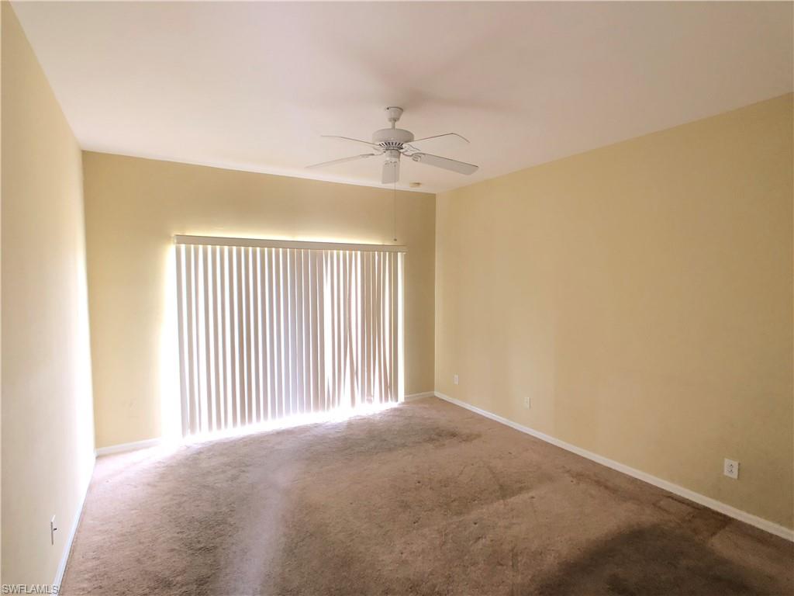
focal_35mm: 28
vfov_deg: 49.7
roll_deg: -0.2
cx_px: 397
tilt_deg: -3.8
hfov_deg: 63.4
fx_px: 642
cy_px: 298
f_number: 1.8
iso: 100
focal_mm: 4
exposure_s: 1/9
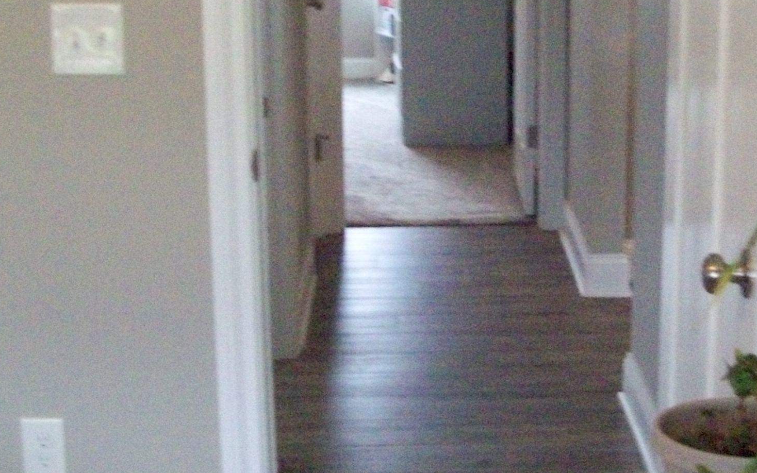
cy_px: 183
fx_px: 1527
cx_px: 521
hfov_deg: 27.6
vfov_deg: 17.6
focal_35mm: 74
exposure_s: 1/128
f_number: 2.7
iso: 613
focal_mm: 6
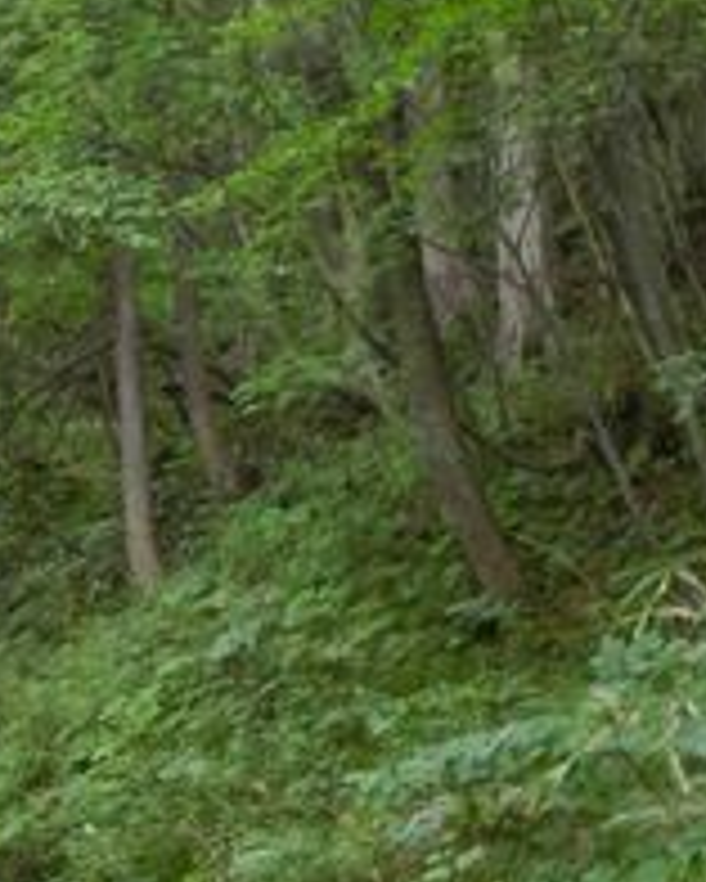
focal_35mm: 160
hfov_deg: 9.4
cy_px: 526
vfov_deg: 12.0
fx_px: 4176
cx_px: -389
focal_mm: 8.1
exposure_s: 1/8
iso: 400
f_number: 4.2
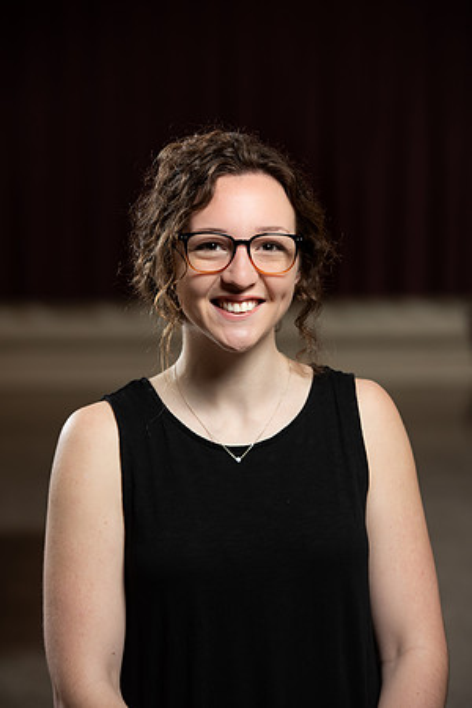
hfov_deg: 10.5
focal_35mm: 130
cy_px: 354
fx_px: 2556
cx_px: 236
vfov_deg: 15.8
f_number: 5.6
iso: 640
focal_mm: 130
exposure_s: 1/200
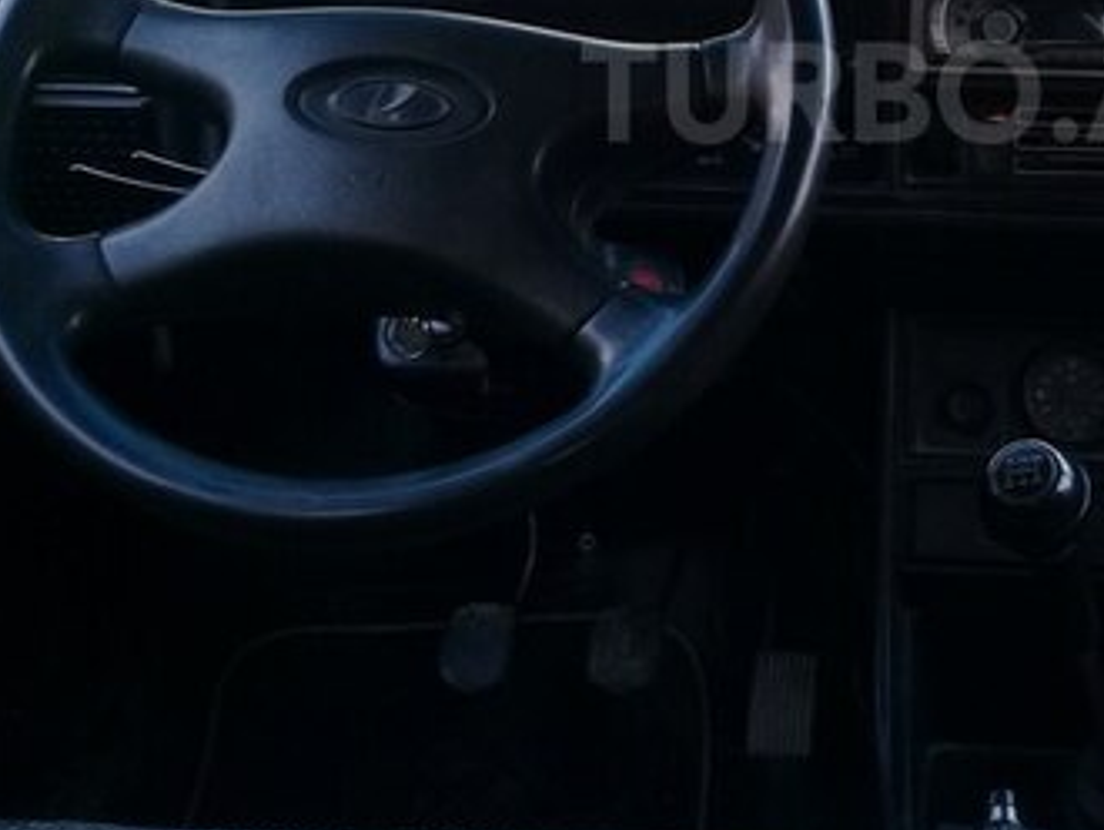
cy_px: 92
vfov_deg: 23.1
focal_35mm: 62
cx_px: 923
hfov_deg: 30.2
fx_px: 1979
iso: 64
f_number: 2.2
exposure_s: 1/33
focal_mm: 3.3
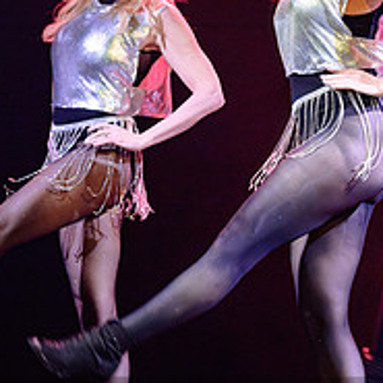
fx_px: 5808
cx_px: 324
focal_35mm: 464
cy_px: 140
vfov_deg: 3.8
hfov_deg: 3.8
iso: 1600
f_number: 2.8
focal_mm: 165
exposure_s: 1/200
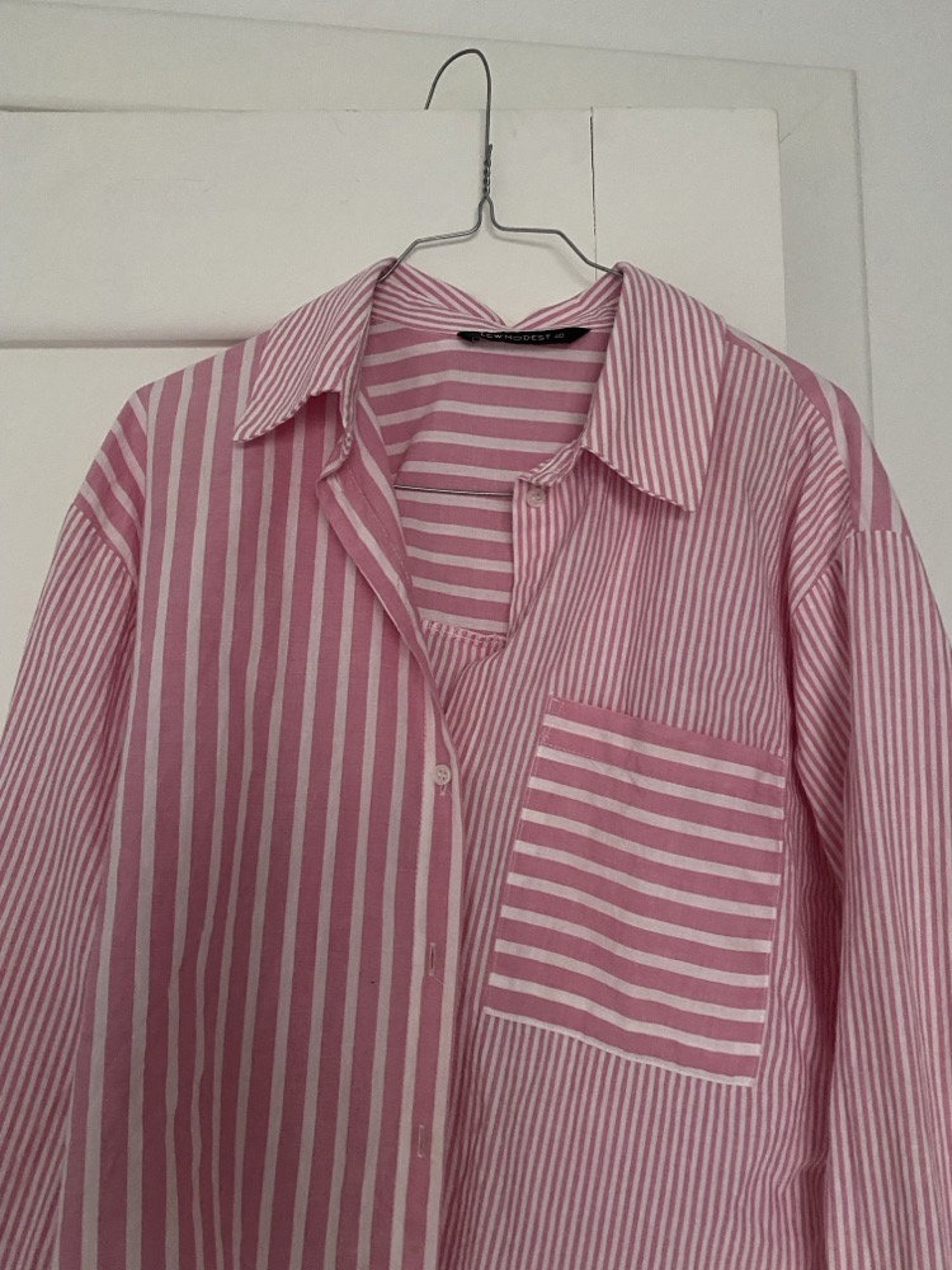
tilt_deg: +5.4
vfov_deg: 67.3
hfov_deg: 53.1
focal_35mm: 26
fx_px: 953
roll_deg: +0.3
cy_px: 635
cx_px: 476
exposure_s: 1/30
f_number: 1.8
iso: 640
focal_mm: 4.25
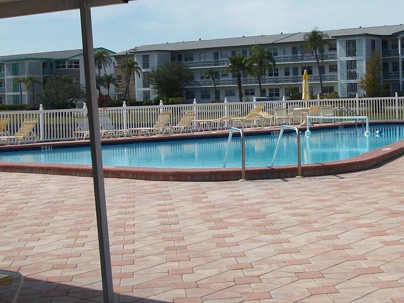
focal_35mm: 69
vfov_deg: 21.2
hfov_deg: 27.8
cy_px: 100
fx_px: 806
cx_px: 292
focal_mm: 5.7
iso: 80
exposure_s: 1/320
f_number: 8.8
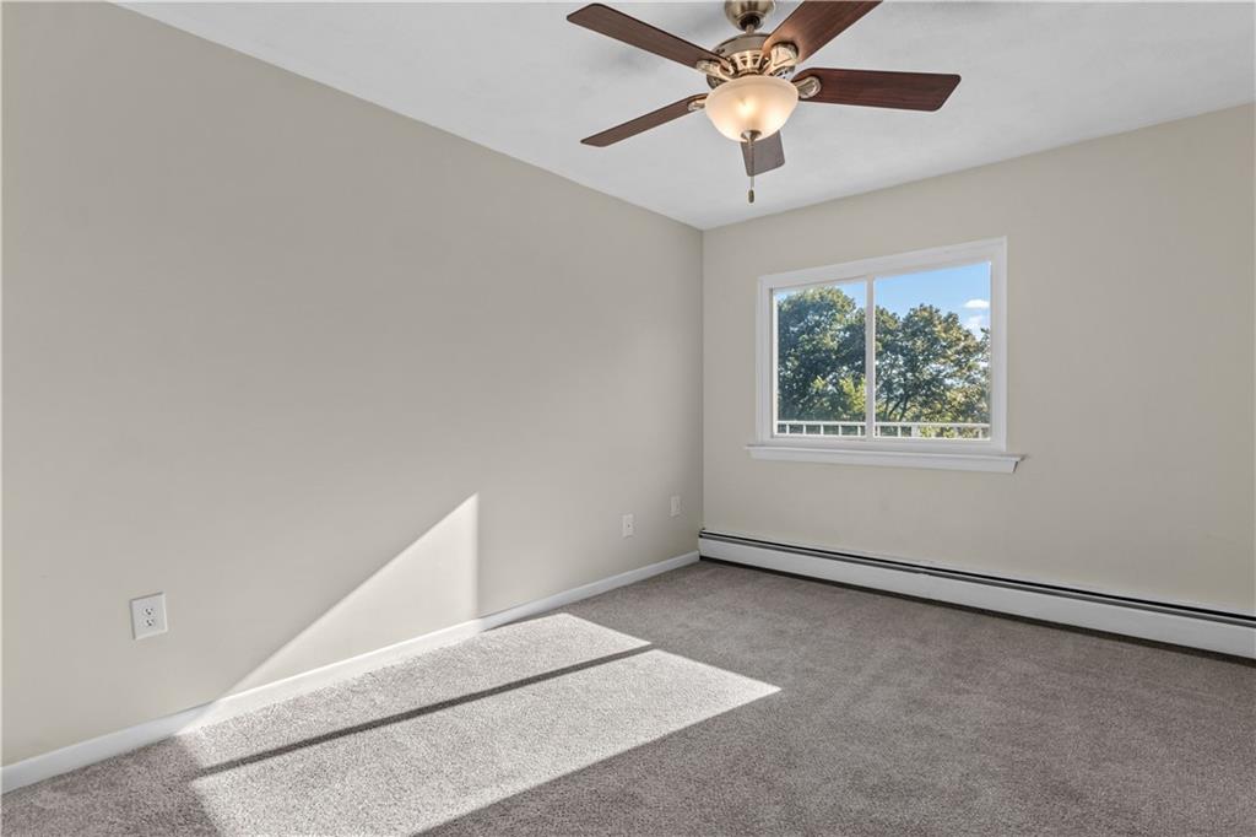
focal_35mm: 16
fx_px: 575
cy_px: 418
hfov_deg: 95.0
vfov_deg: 72.0
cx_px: 628
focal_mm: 11
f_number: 7.1
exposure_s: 1/40
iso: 320
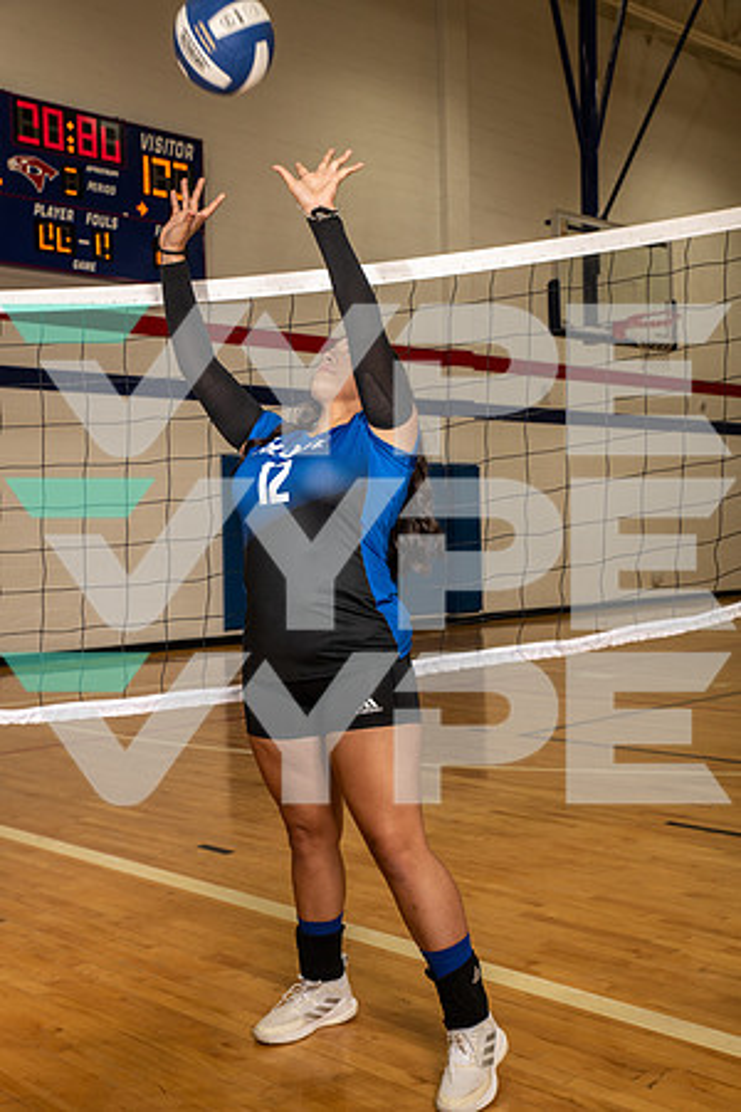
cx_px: 370
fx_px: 1297
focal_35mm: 42
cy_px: 556
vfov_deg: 46.4
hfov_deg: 31.9
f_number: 6.3
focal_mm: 42
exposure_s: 1/320
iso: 320
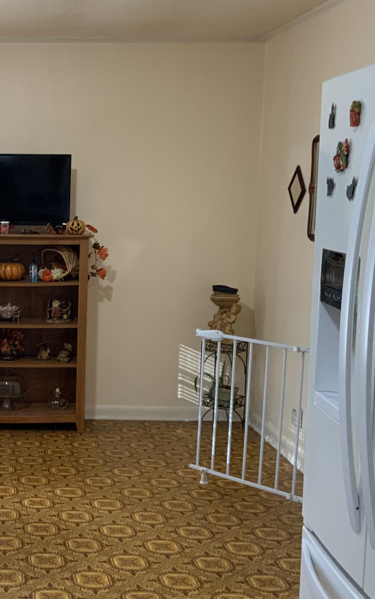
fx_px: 916
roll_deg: -1.2
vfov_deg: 36.3
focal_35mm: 56
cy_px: 291
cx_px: -32
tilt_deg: -6.6
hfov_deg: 22.0
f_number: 1.8
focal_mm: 3
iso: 80
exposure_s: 1/60
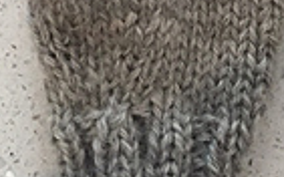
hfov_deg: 14.7
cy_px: -76
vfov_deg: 9.1
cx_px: 278
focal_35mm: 140
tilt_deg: -84.7
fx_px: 1083
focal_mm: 4.15
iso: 320
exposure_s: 1/30
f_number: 2.2
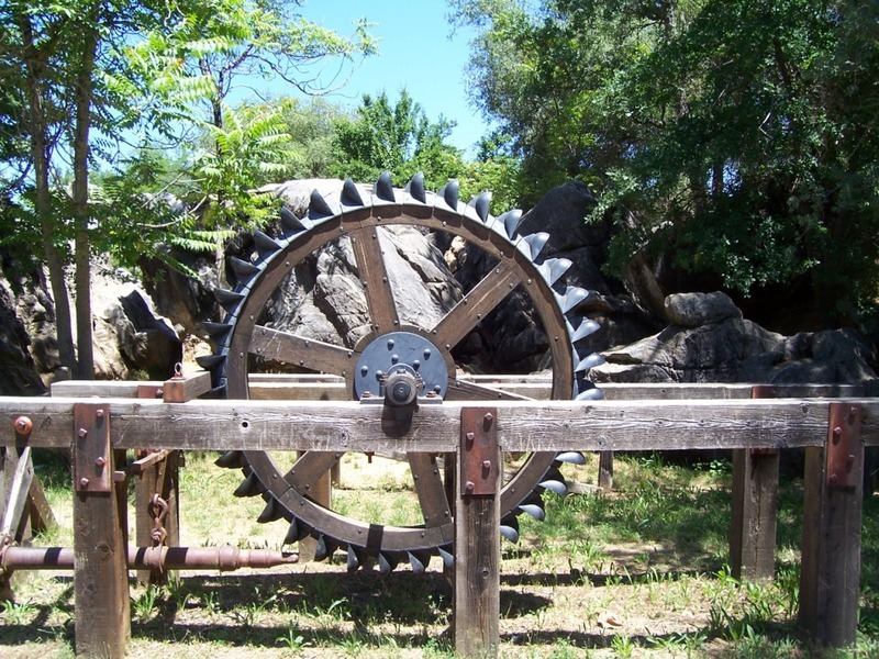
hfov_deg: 54.0
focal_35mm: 34
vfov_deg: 41.8
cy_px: 330
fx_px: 863
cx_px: 440
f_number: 5.6
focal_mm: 5.6
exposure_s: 1/125
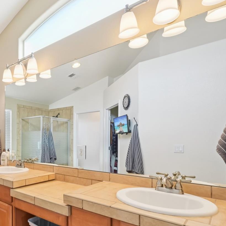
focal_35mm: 25
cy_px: 141
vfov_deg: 62.1
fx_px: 185
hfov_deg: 56.7
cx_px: 35
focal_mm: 10
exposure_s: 1/15
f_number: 8
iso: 800
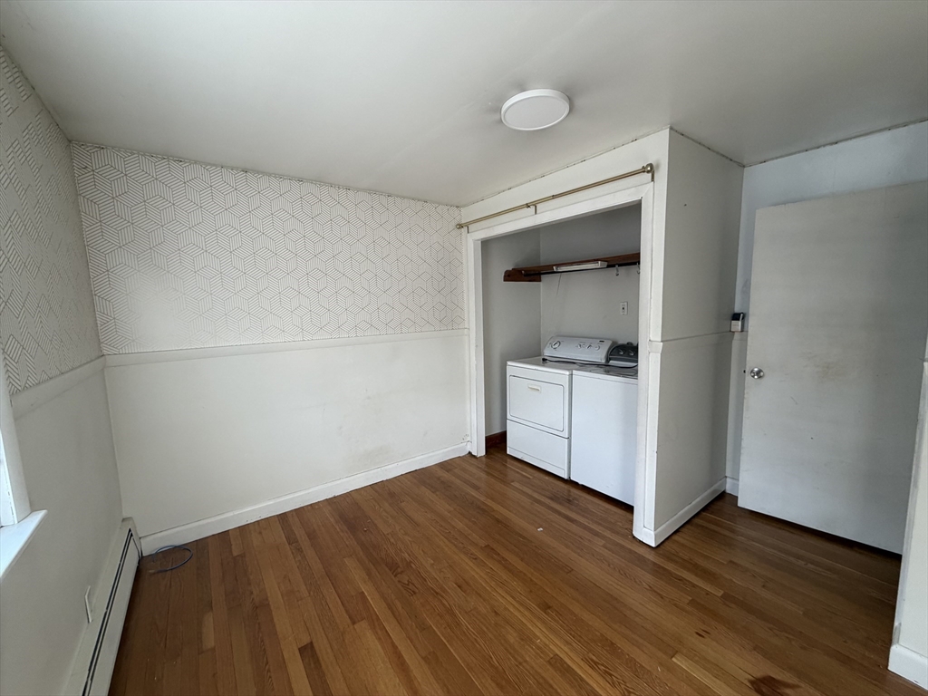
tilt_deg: -6.6
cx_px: 464
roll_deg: +1.8
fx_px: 375
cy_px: 348
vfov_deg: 85.7
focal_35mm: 14
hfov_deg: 102.1
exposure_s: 1/121
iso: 200
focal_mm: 2.22
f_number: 2.2
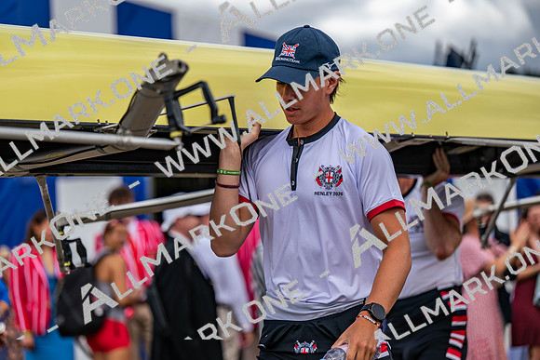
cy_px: 180
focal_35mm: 115
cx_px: 270
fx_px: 1725
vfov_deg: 11.9
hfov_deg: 17.8
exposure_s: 1/2000
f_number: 2.8
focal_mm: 115
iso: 100
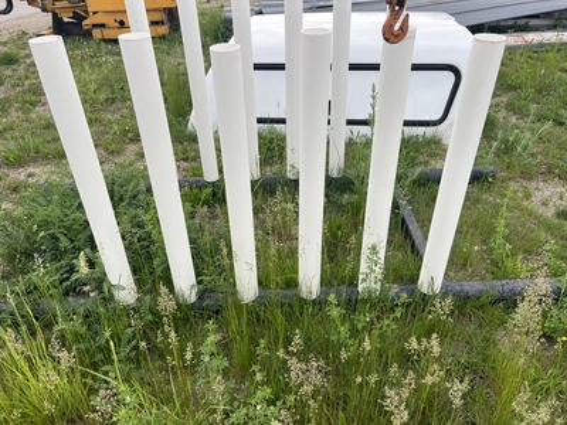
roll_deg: +0.1
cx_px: 284
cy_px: 212
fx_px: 426
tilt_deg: -32.1
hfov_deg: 67.3
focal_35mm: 26
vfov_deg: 53.1
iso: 50
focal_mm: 5.1
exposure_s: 1/583
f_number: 1.6
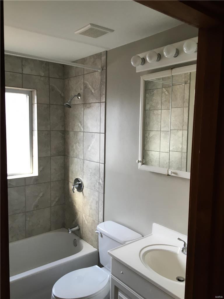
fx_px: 250
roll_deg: -2.6
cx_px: 112
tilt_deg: -2.8
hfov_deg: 48.2
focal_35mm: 29
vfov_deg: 61.7
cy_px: 150
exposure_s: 1/30
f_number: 2.2
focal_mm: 4.15
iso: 50
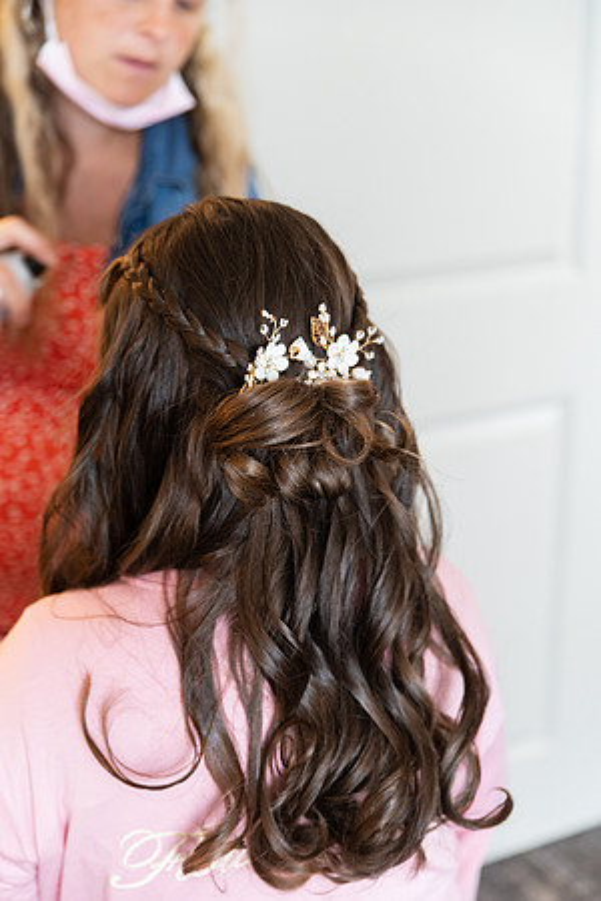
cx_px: 300
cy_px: 450
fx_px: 1352
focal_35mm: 54
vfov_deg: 36.9
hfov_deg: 25.1
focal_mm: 54
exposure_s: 1/100
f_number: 2.8
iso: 2000
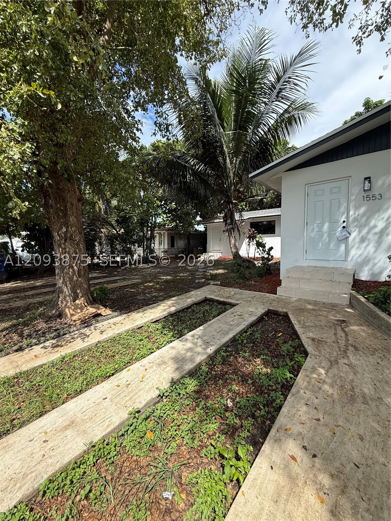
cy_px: 260
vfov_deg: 102.1
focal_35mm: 14
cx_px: 196
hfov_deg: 85.7
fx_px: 211
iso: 64
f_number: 2.2
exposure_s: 1/1087
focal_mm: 2.22
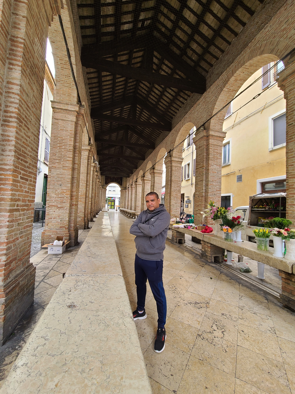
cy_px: 197
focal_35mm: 13
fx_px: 148
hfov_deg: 89.9
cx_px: 148
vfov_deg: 106.2
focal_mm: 2.2
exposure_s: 1/152
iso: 64
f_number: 2.2
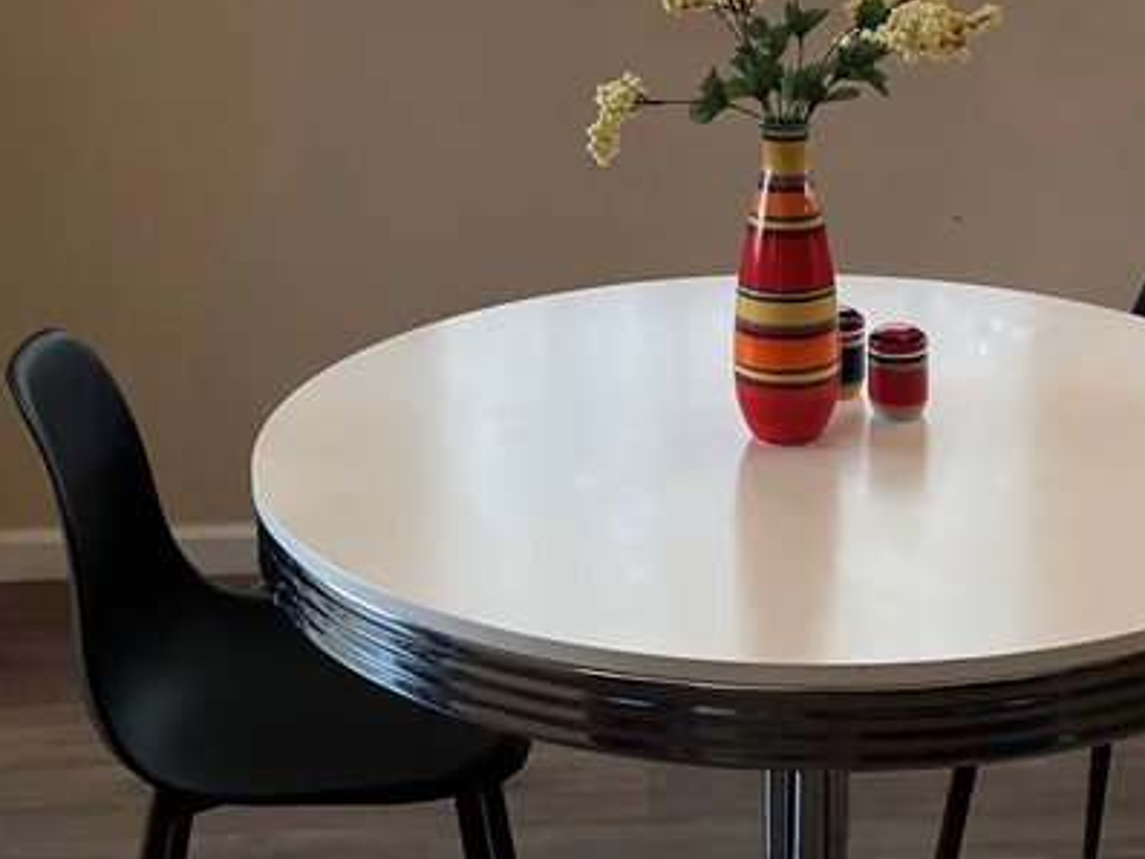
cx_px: 712
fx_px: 2217
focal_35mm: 67
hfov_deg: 28.9
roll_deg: +0.6
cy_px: -107
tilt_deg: -6.0
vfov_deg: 20.8
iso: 64
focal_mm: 5.1
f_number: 1.6
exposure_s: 1/60
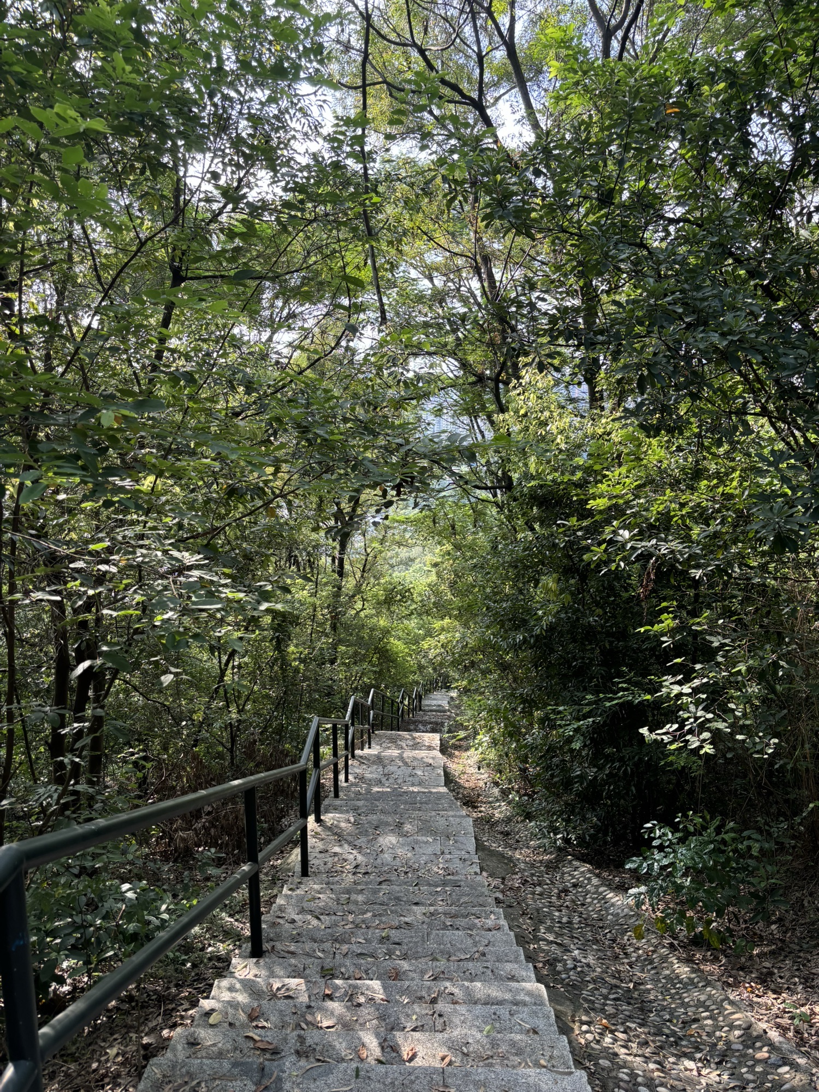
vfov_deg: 67.3
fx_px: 820
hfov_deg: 53.1
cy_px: 546
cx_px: 410
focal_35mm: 26
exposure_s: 1/146
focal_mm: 5.96
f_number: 1.6
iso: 40
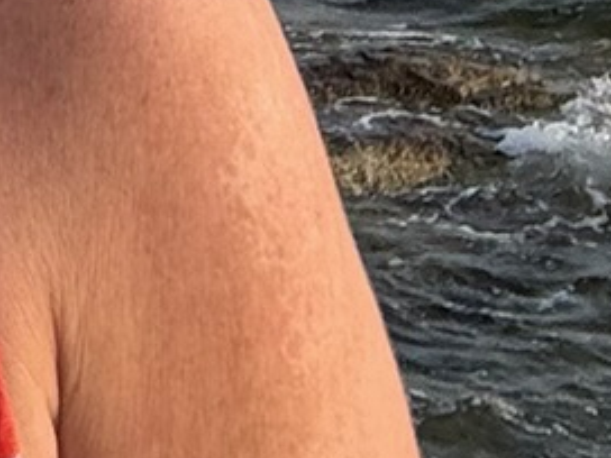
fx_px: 3054
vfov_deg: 7.6
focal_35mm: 173
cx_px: -797
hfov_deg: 10.1
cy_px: -896
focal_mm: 2.69
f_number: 1.9
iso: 25
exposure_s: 1/659
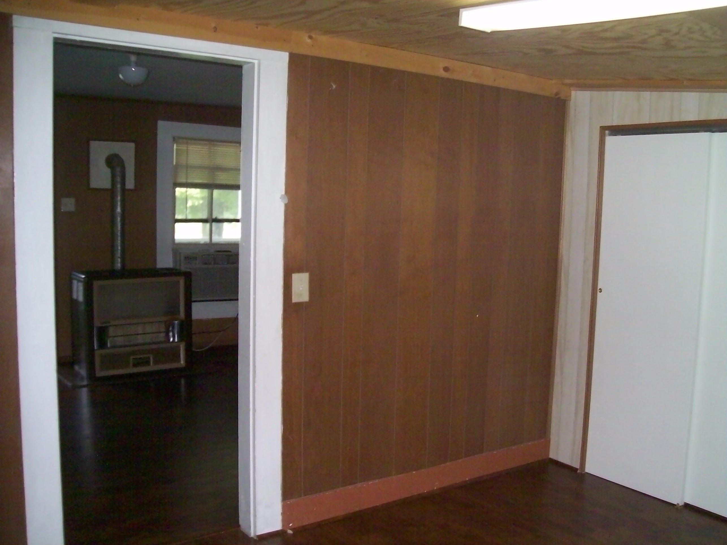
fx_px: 756
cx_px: 364
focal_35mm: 36
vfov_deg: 39.6
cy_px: 272
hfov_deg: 51.4
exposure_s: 1/64
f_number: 2.7
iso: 160
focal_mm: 6
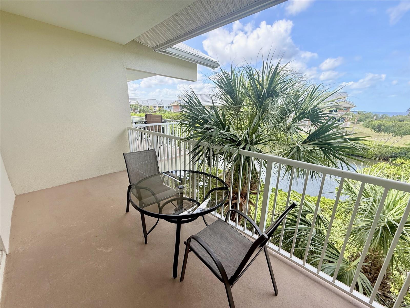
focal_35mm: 14
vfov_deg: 85.7
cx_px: 205
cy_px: 154
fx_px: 166
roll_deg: -0.6
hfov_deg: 102.1
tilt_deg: -14.5
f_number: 2.2
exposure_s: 1/381
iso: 64
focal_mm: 2.22
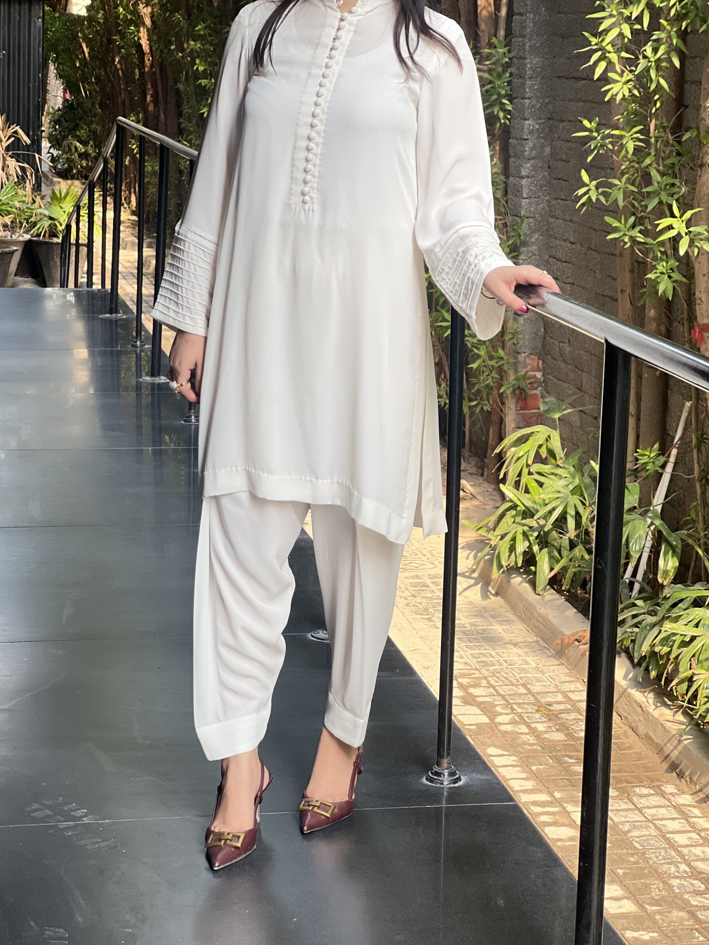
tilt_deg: -9.2
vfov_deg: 23.8
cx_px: 339
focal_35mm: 82
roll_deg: -1.4
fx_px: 2239
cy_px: 445
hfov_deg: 18.0
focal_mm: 9
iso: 100
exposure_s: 1/121
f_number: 2.8
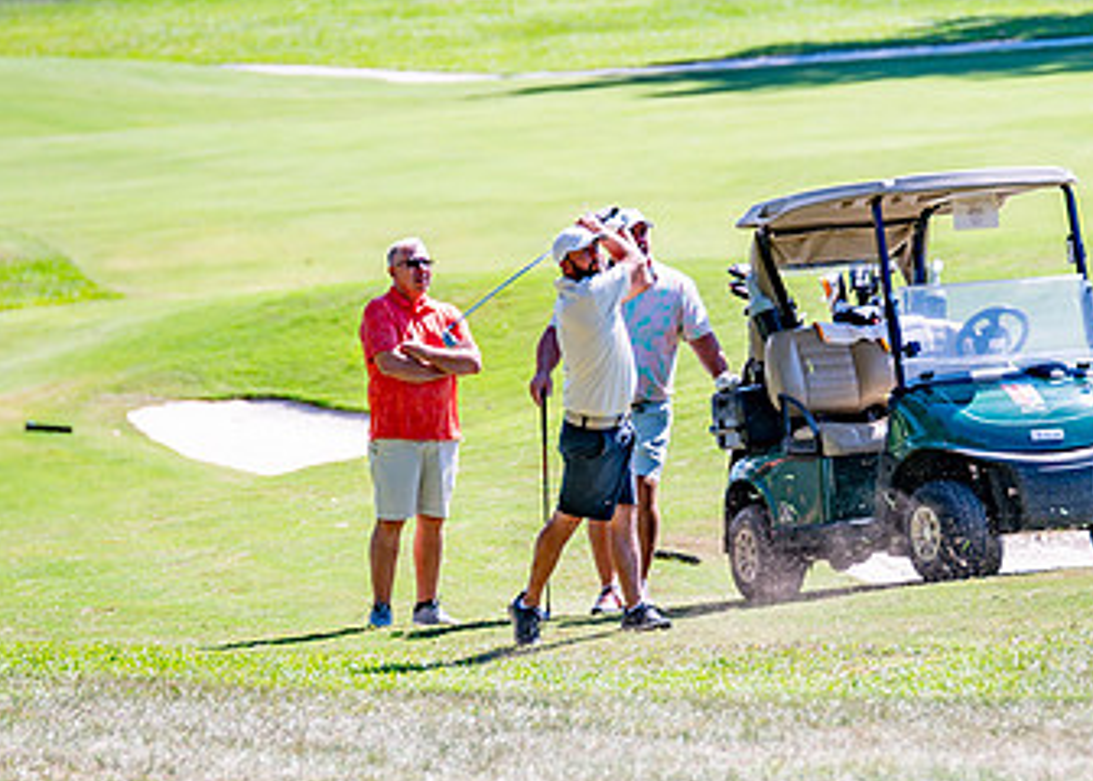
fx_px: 12510
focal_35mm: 403
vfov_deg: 3.6
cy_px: 368
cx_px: 757
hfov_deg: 5.0
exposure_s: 1/1000
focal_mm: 170
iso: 100
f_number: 2.8
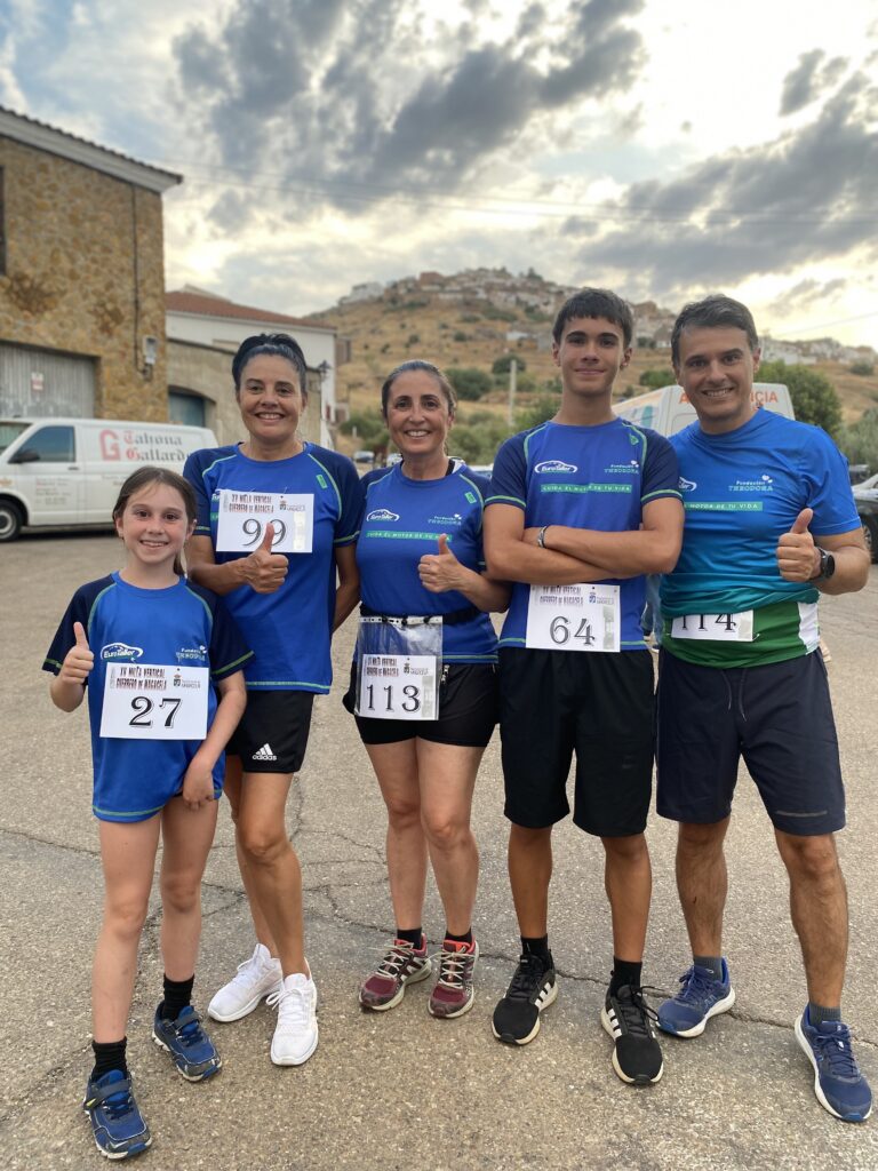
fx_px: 879
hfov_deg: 53.1
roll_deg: -0.5
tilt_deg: -3.0
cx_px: 439
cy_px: 586
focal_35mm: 26
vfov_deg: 67.3
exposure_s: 1/121
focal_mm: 4.25
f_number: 1.8
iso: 50
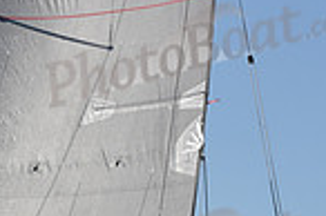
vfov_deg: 4.9
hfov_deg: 7.4
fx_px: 2515
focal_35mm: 278
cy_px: 402
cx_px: -69
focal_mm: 70
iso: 250
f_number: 8
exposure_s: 1/640
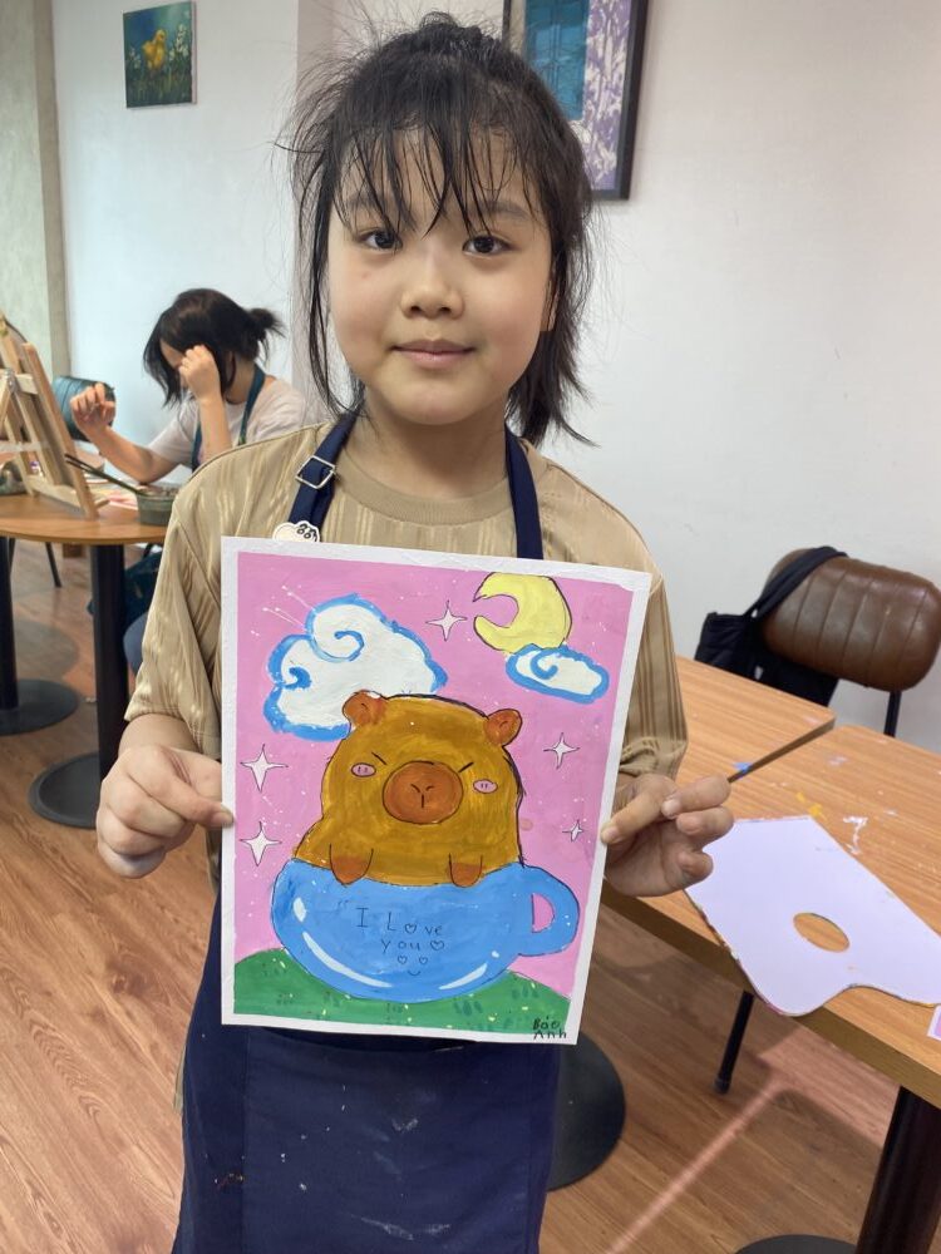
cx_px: 470
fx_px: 942
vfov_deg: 67.3
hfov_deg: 53.1
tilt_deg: -18.9
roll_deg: -3.4
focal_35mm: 26
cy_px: 627
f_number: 1.8
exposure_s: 1/100
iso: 80
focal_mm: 4.25
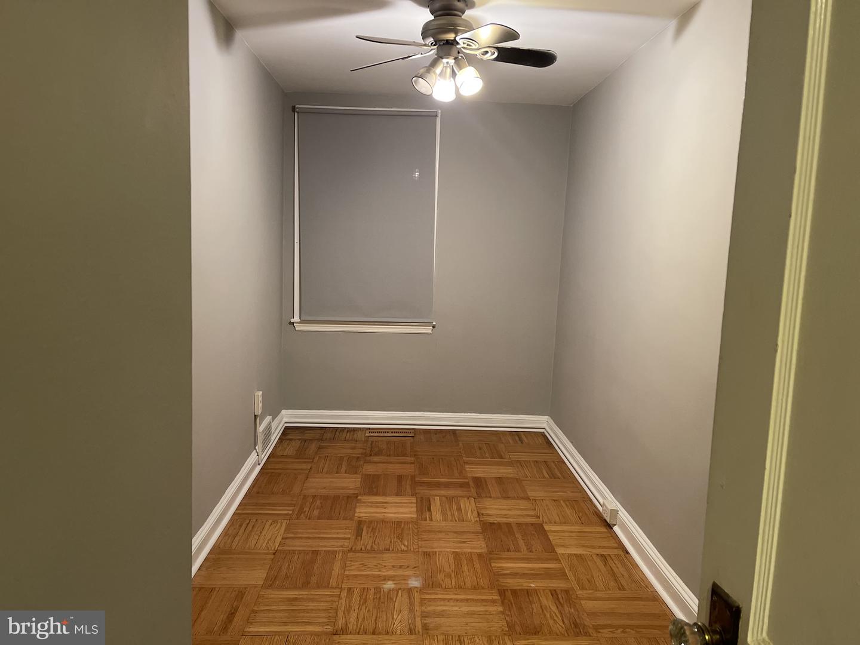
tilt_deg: -7.7
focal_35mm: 26
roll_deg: -2.3
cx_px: 430
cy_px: 322
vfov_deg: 53.1
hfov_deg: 67.3
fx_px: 646
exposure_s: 1/60
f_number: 1.6
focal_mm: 5.1
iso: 400
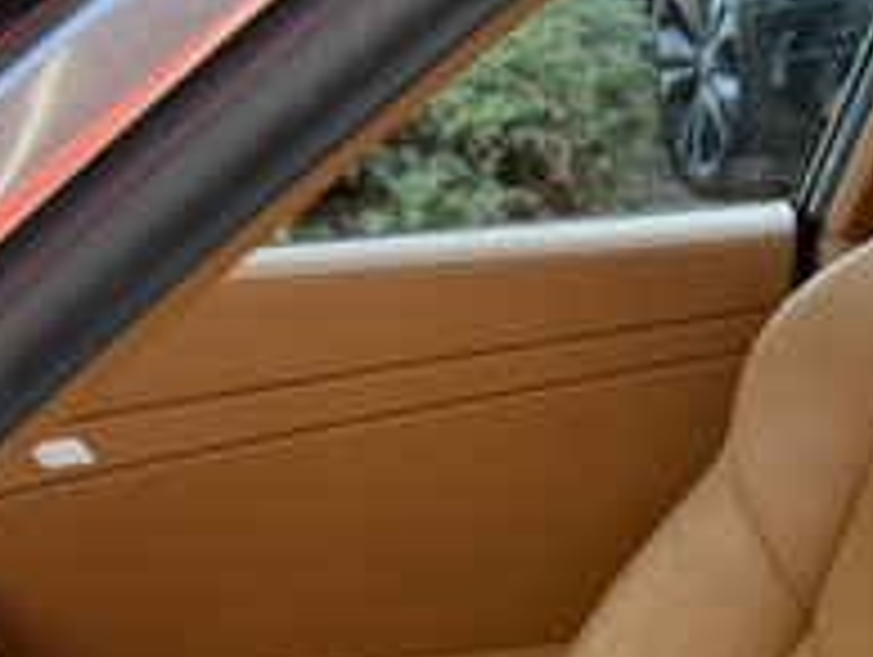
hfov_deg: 19.9
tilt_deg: -25.7
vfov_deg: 14.4
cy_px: 1040
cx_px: 904
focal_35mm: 95
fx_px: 2399
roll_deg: +0.4
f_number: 1.78
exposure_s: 1/216
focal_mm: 6.76
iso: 200
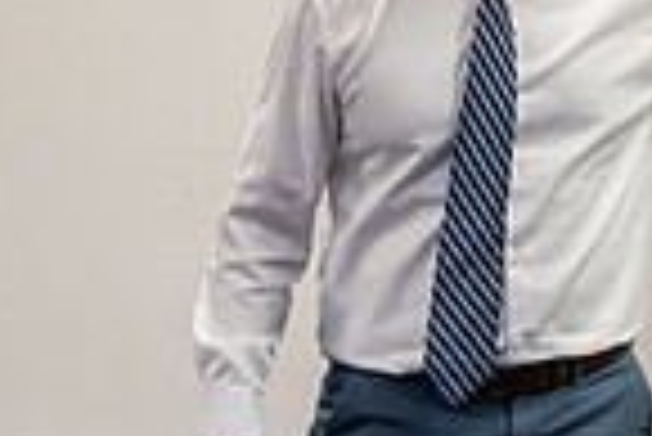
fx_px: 5276
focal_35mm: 291
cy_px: 38
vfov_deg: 4.7
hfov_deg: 7.1
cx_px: 418
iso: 2000
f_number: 3.2
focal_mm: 73
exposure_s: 1/200
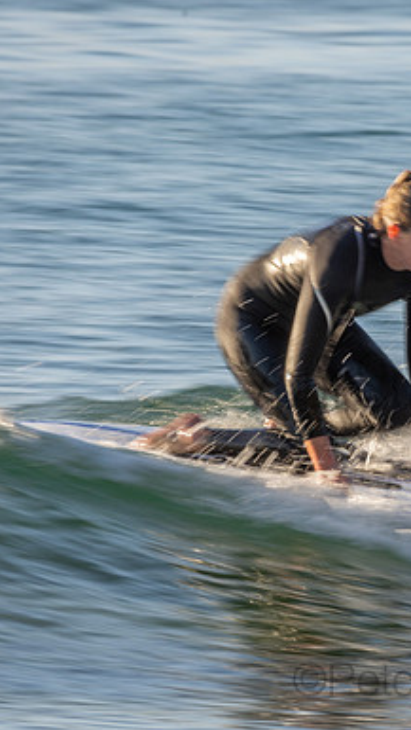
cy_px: 365
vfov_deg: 1.8
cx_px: 439
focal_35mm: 1184
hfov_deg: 1.0
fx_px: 22904
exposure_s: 1/40
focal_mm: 500
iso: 100
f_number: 18
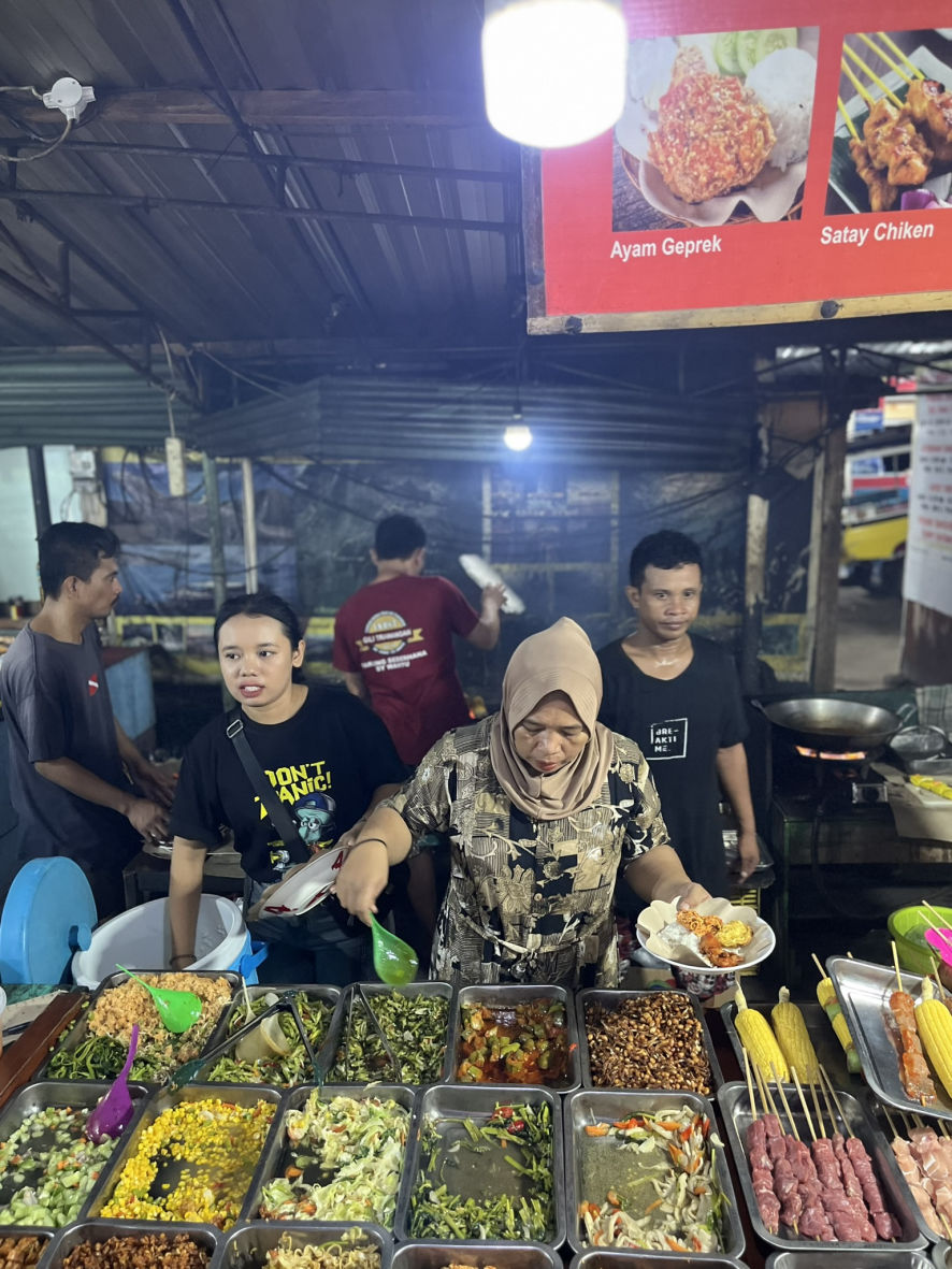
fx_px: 953
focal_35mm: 26
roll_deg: +1.6
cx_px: 476
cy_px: 634
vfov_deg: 67.3
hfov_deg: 53.1
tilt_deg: -12.4
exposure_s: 1/33
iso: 400
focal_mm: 5.1
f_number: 1.6
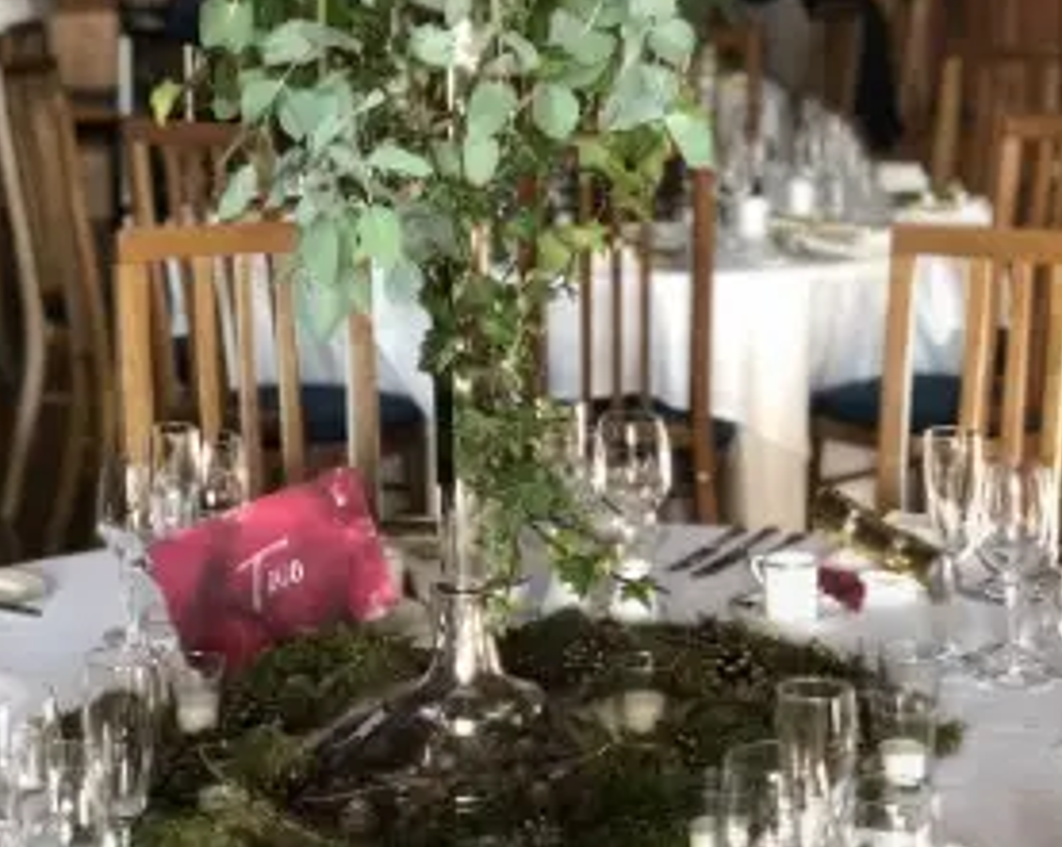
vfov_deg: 17.2
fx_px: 2763
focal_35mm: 88
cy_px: 130
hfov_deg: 21.7
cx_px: 456
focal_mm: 6
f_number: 2.4
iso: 125
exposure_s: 1/25
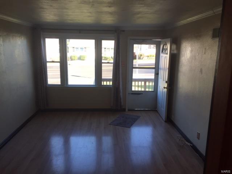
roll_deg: -0.8
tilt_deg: -9.7
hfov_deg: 61.7
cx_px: 116
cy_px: 87
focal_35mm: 29
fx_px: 194
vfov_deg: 48.2
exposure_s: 1/120
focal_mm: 4.15
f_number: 2.2
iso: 40
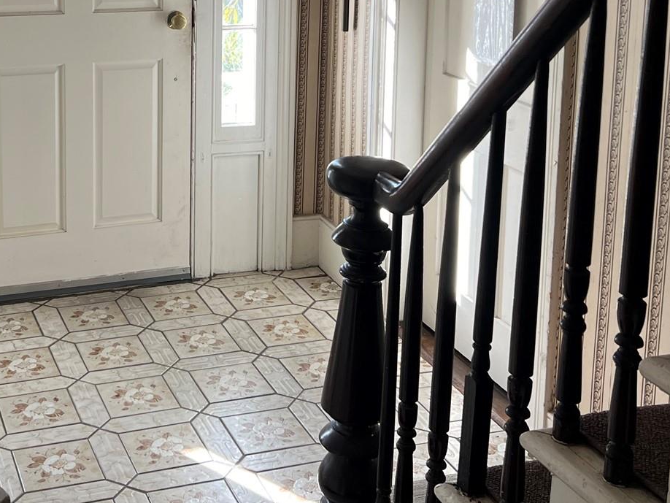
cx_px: 226
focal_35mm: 58
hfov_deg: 33.0
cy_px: 28
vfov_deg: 24.4
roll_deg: -0.4
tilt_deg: -9.3
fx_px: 1123
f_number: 1.5
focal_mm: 5.7
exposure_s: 1/126
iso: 64
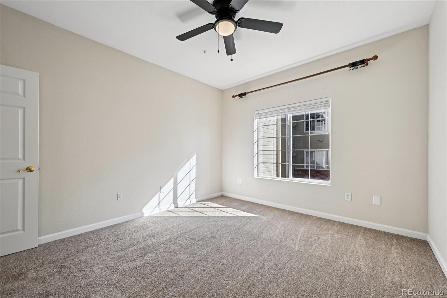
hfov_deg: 104.3
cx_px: 224
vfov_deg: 81.2
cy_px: 149
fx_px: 174
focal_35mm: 14
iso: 110
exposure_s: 1/15
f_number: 13
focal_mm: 14
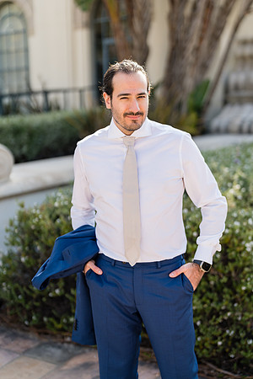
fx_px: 527
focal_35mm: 50
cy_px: 190
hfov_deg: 27.0
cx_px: 126
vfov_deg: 39.6
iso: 125
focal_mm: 50
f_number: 1.6
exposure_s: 1/2000
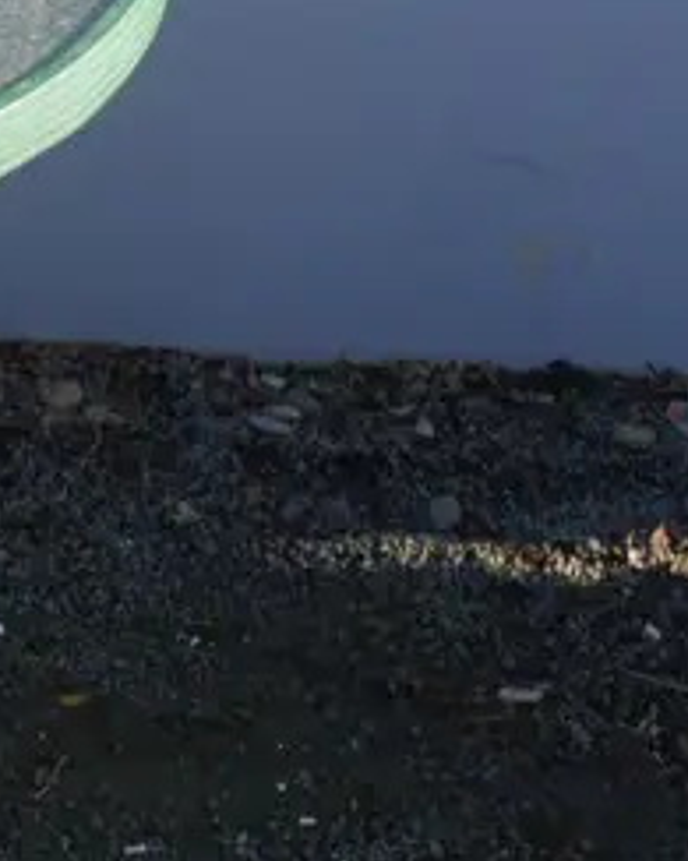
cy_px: -910
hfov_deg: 12.1
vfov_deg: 13.3
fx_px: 3133
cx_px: -261
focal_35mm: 123
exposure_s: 1/200
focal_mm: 15
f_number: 5
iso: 200
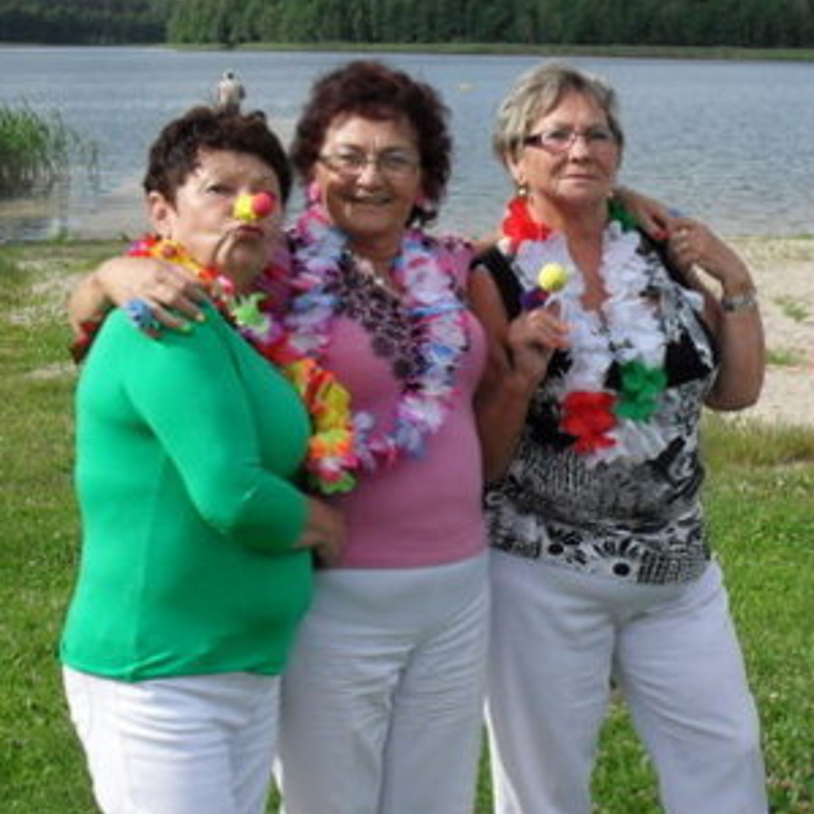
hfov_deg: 23.1
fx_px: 1942
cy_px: 534
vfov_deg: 23.6
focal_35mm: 73
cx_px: 735
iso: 80
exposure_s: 1/125
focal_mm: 6.3
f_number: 8.3
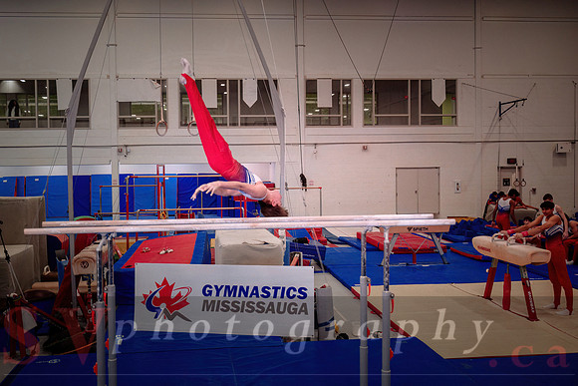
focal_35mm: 35
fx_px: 560
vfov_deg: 38.0
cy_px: 178
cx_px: 259
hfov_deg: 54.5
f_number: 2.8
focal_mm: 31
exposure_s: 1/800
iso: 1600
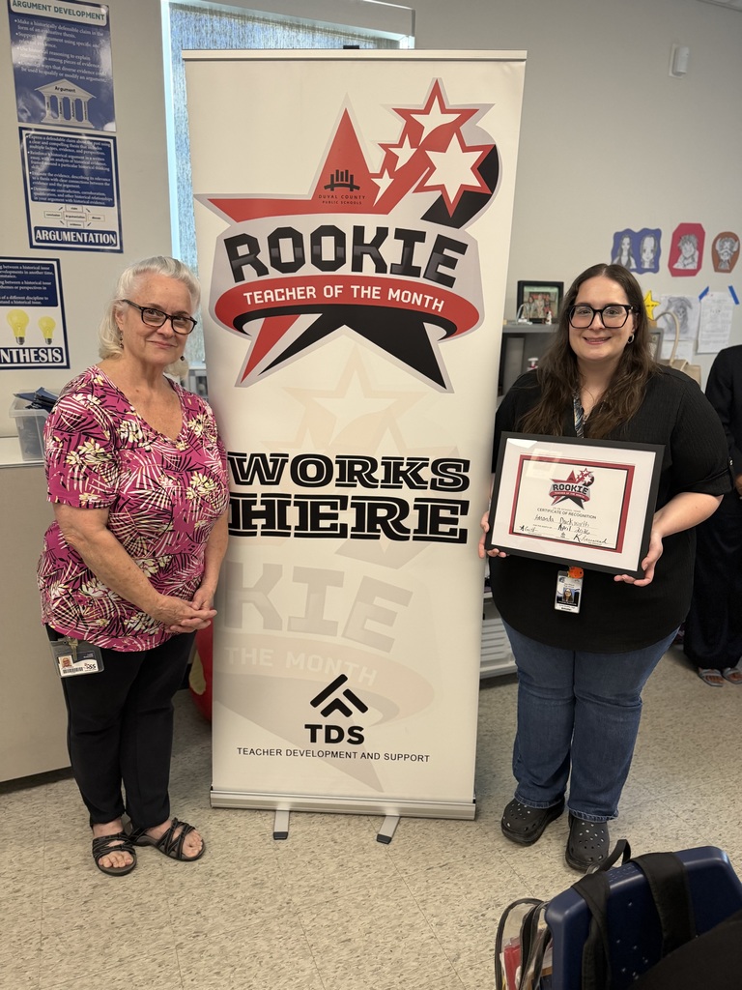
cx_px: 371
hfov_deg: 56.8
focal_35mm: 24
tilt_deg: -16.9
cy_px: 495
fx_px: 686
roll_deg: -2.7
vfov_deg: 71.6
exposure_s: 1/60
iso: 250
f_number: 1.78
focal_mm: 6.76
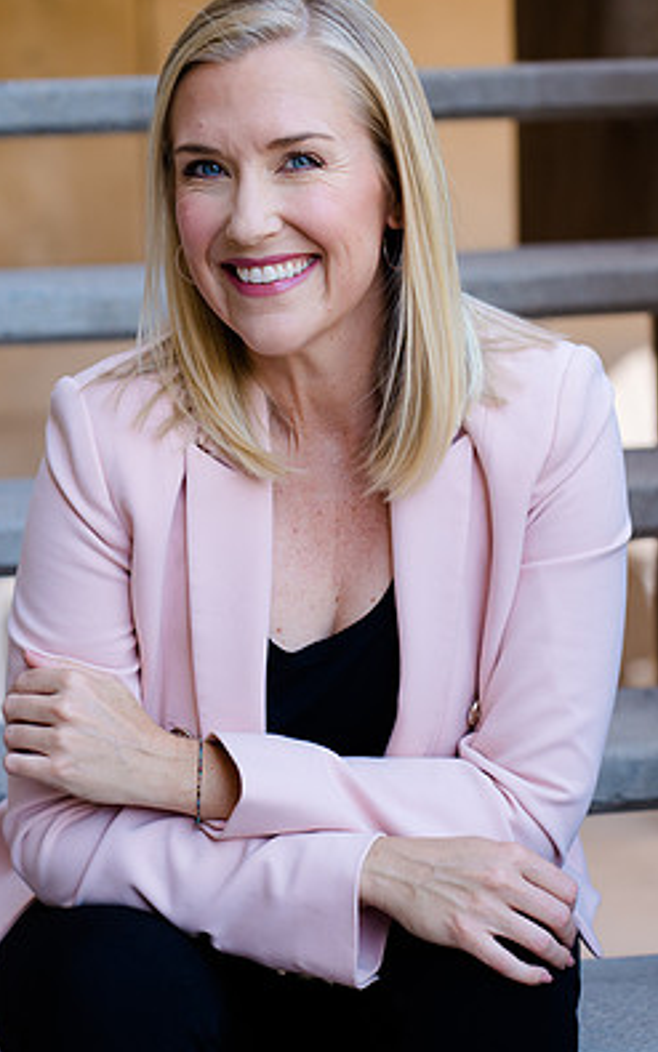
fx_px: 3499
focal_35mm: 122
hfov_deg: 10.7
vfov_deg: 17.1
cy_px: 461
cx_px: 301
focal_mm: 105
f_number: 4
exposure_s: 1/200
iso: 400
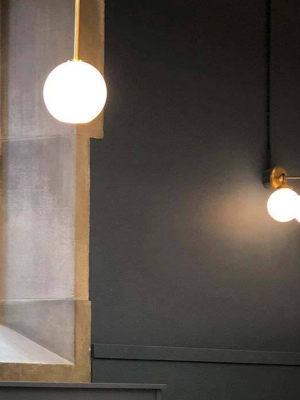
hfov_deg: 14.0
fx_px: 1214
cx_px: 41
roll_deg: -1.7
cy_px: 348
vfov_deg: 18.5
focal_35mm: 105
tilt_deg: +2.3
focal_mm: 6.6
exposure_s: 1/30
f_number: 2.8
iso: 100
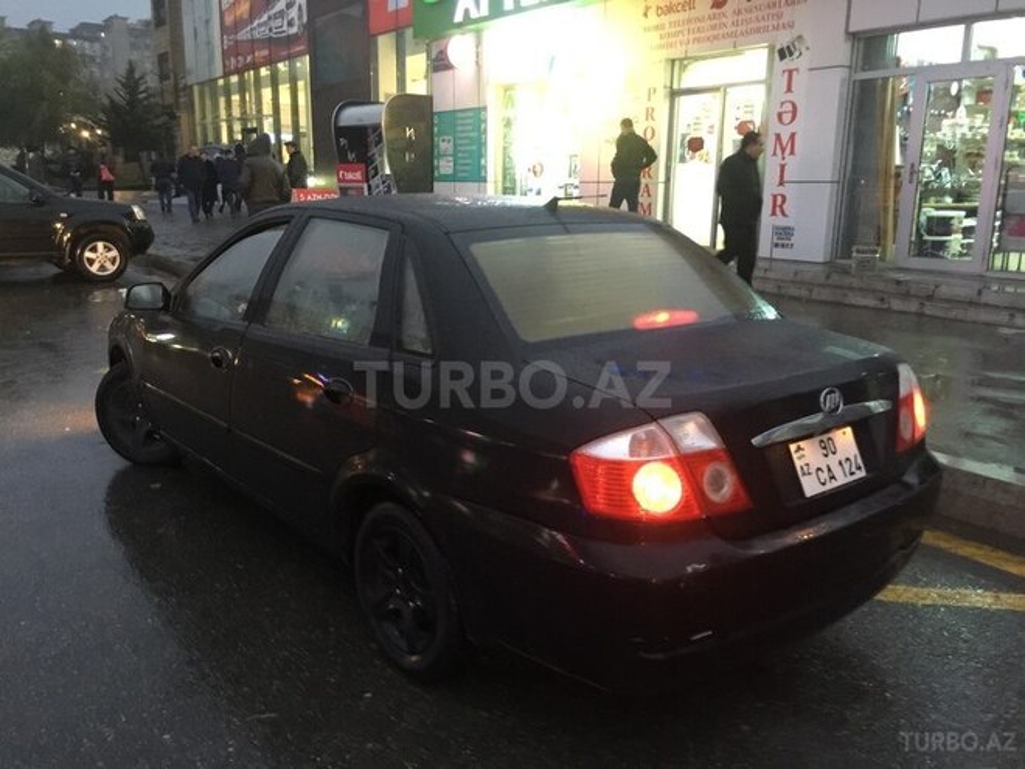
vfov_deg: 48.2
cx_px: 512
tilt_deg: -10.2
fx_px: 859
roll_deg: -1.8
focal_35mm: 29
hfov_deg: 61.7
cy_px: 384
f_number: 2.2
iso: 160
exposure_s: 1/8
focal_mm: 4.15
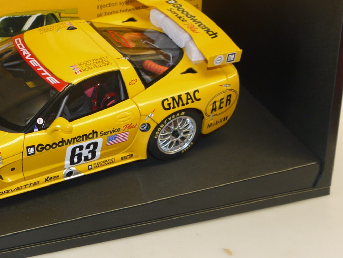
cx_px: 14
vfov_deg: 18.6
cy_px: 72
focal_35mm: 79
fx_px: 783
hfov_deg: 23.8
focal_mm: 14
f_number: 5.6
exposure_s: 1/15
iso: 100
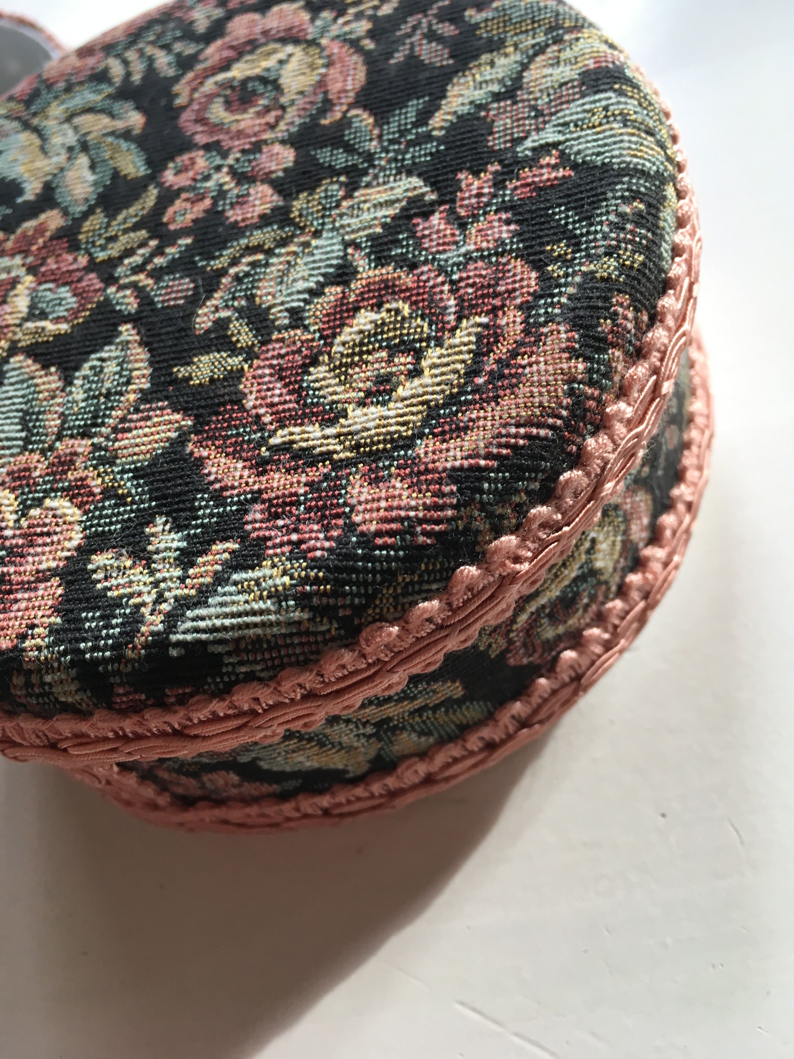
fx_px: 887
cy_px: 530
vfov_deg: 61.7
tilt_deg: -56.0
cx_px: 397
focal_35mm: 29
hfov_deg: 48.2
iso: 25
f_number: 2.2
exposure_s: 1/33
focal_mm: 4.15
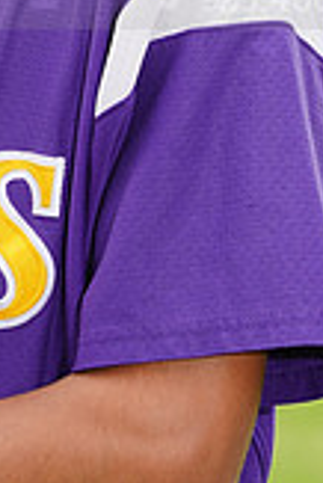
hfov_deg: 1.5
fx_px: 12247
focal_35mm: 912
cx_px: -185
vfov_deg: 2.3
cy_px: -65
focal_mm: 256
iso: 200
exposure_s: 1/250
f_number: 9
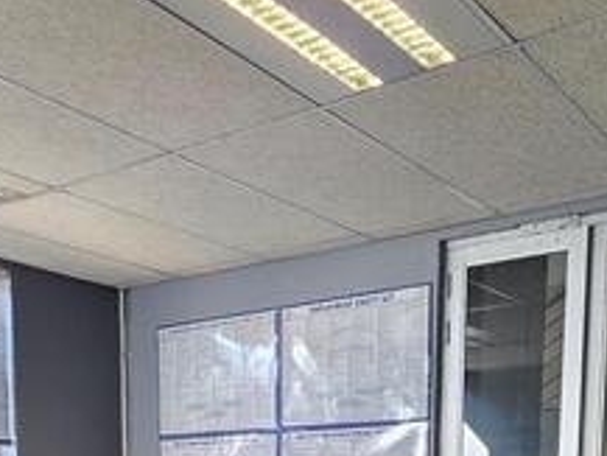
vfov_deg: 25.6
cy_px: 610
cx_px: 294
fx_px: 842
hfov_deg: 39.6
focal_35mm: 48
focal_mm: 2.2
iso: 200
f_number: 1.9
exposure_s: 1/100
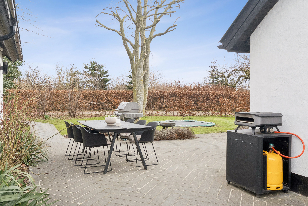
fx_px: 257
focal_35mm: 30
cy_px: 103
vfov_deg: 43.6
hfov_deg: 61.9
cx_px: 154
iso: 1000
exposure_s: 1/800
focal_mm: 20.1
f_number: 7.1
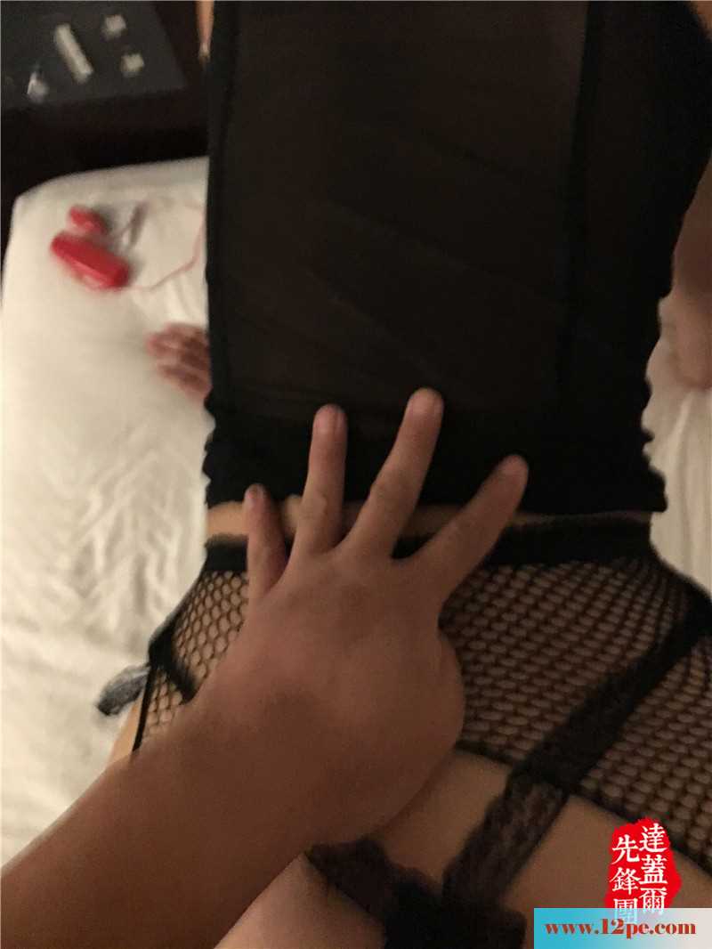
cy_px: 474
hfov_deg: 48.2
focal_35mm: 29
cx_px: 356
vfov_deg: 61.6
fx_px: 795
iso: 800
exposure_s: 1/15
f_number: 2.2
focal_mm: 4.15
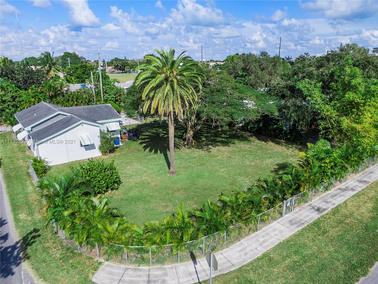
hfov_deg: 71.6
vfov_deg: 56.8
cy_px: 142
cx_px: 189
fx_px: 262
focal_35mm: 24
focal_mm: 4.39
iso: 100
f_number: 2.8
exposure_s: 1/2000
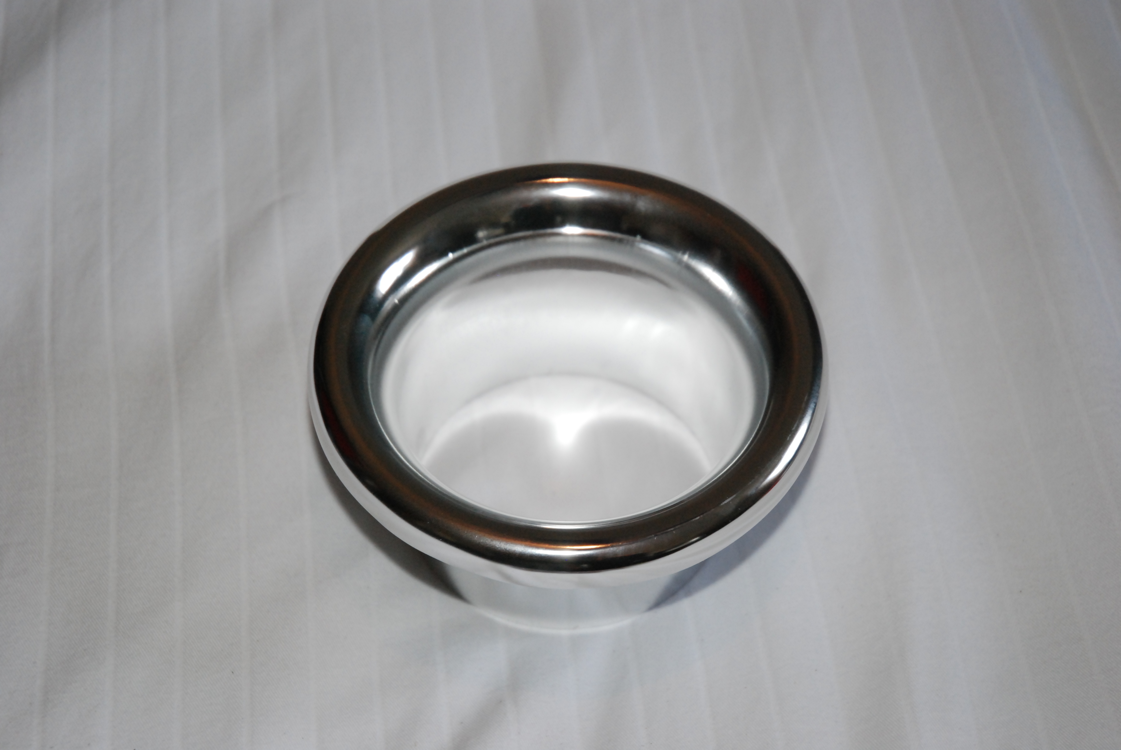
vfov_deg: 16.6
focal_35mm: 82
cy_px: 375
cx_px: 560
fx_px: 2572
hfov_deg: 24.6
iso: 800
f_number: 5
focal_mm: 55
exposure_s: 1/60
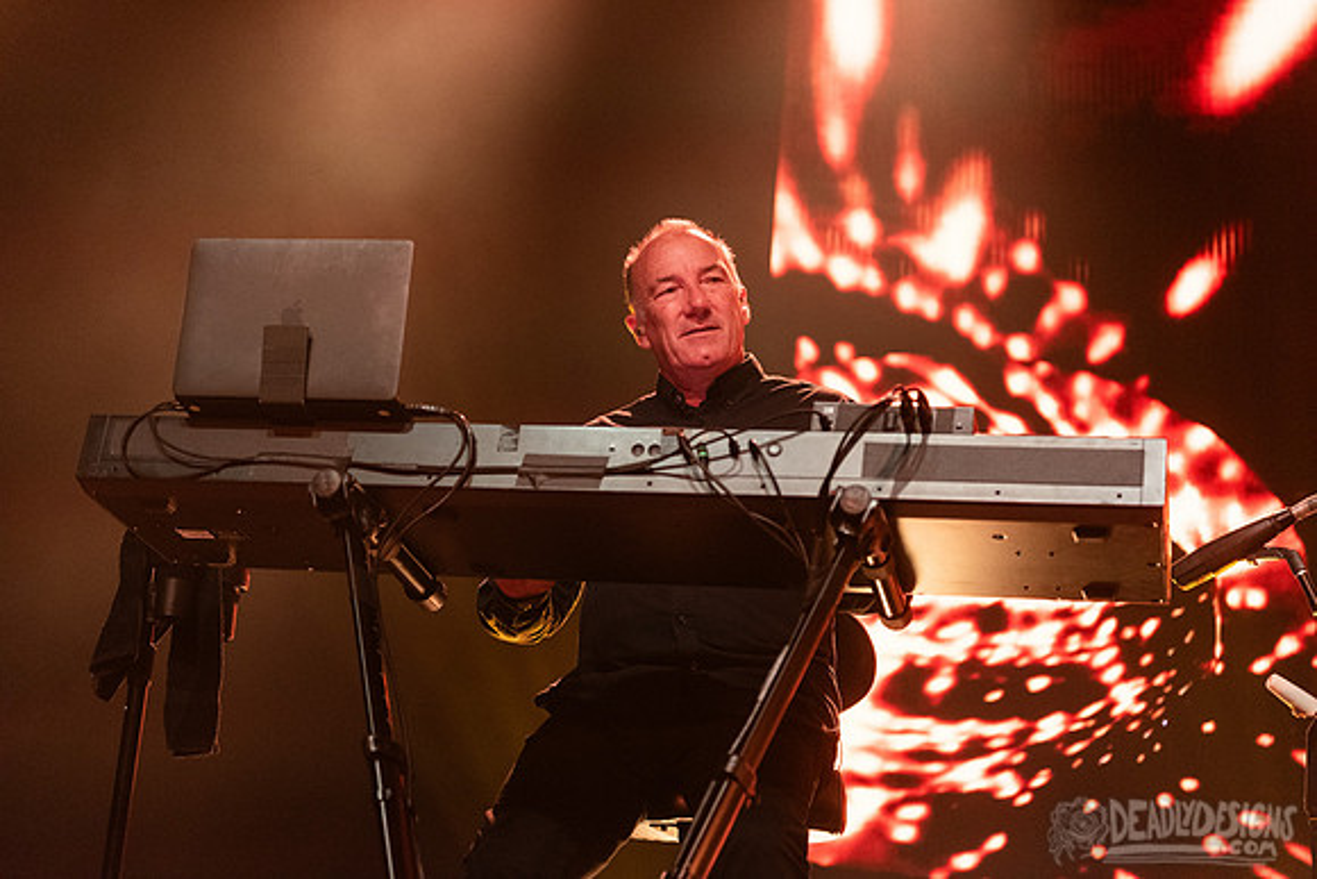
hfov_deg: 28.8
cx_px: 658
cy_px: 440
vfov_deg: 19.5
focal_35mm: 70
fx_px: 2561
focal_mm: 70
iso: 2500
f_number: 3.2
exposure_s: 1/250
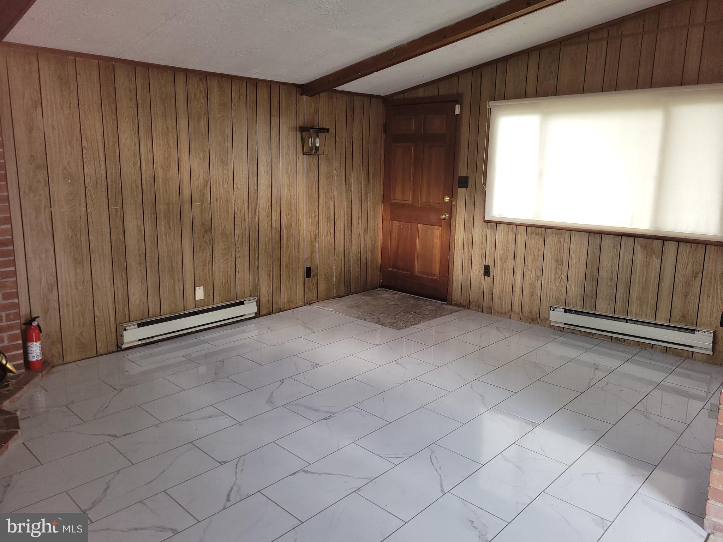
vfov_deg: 53.1
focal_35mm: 26
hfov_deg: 67.3
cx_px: 362
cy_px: 271
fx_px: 543
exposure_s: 1/60
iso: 125
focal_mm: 5.4
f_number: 1.8
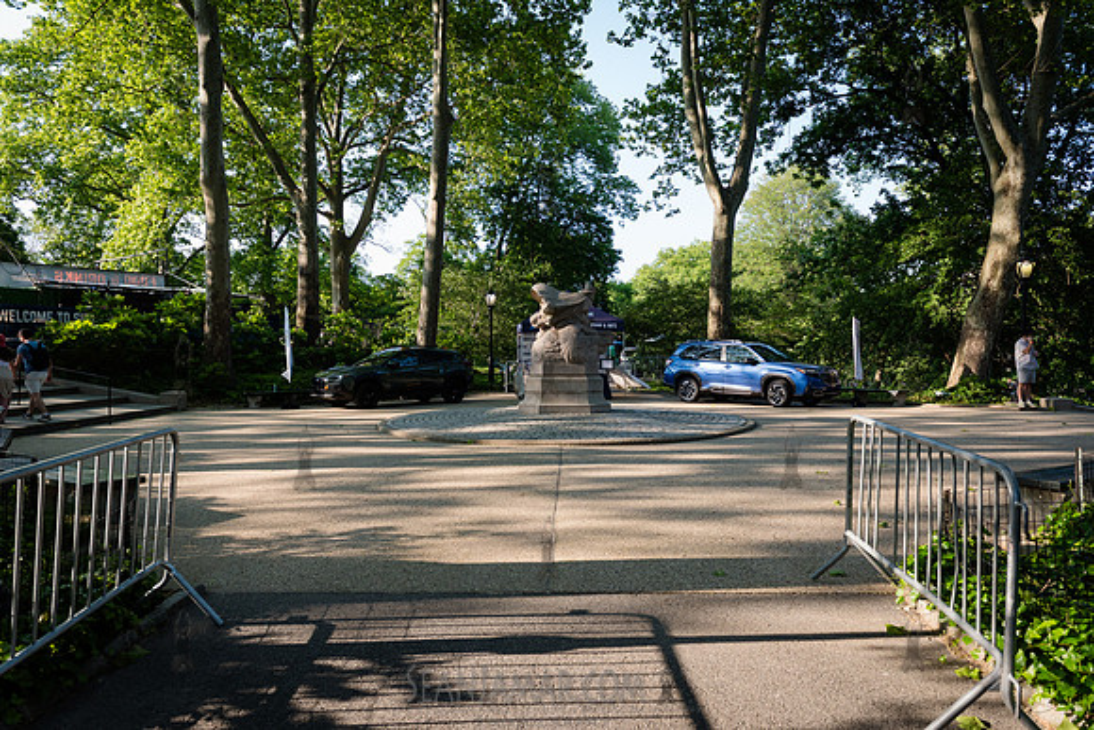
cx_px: 542
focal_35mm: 24
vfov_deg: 52.4
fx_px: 742
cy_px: 365
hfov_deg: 72.8
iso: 400
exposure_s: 1/400
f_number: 4.5
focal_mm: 24
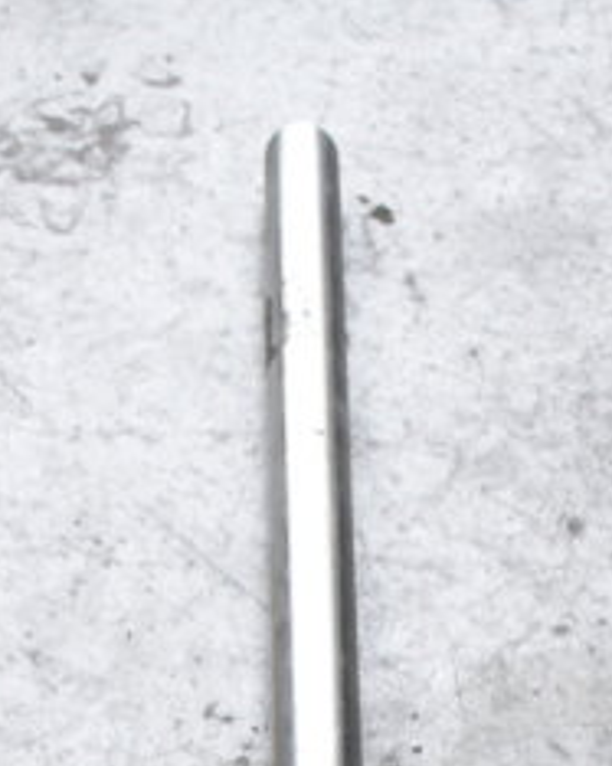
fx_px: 3240
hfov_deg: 10.8
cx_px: 380
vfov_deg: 12.2
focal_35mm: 143
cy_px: 1465
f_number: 4.5
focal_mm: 26
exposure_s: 1/80
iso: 200
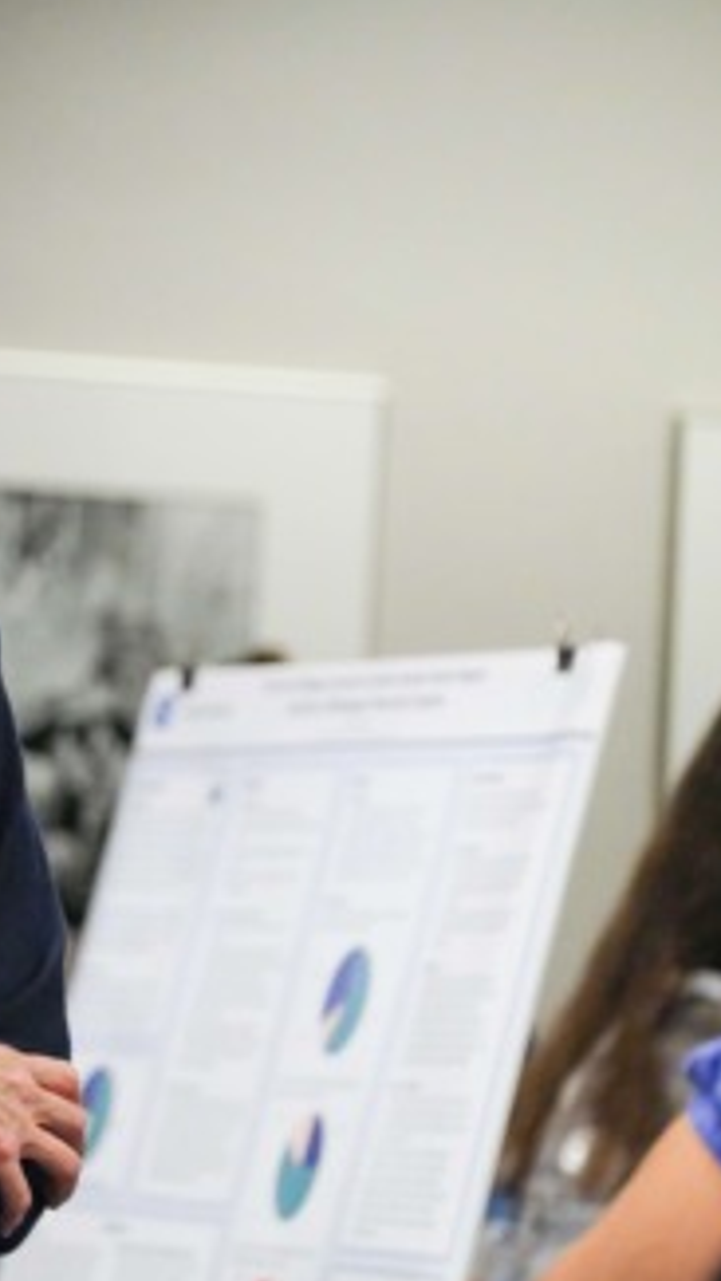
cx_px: -173
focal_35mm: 238
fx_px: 8083
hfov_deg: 5.1
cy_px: 652
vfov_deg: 9.1
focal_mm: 94.5
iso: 6400
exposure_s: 1/750
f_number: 2.8
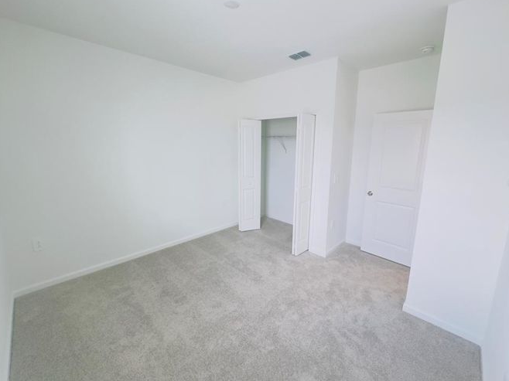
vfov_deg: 81.7
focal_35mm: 15
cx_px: 267
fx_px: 220
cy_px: 183
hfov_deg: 98.1
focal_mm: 2.22
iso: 250
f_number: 2.2
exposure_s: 1/120
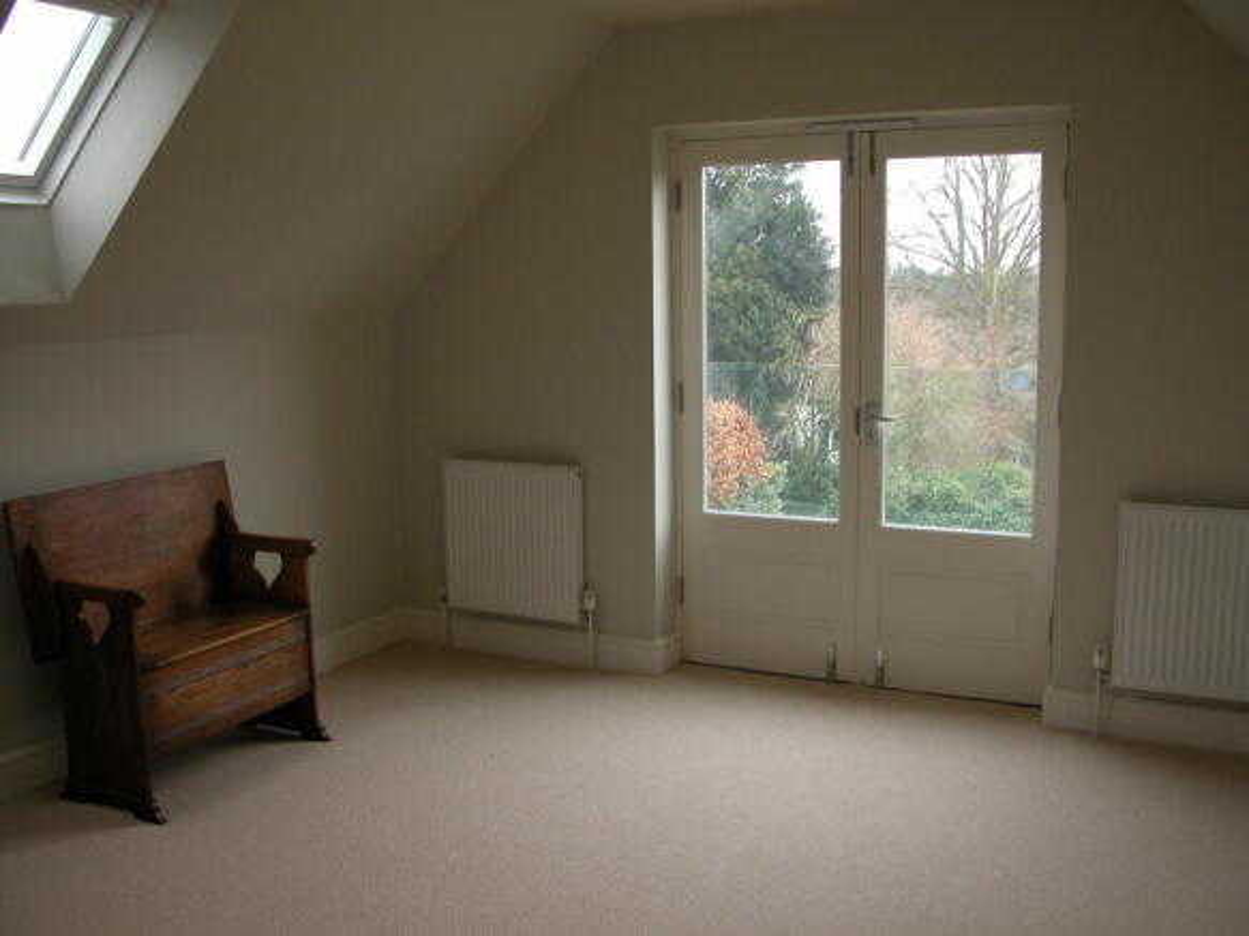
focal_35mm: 35
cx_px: 624
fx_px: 1263
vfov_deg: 40.7
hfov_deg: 52.6
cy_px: 468
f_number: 2.8
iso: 100
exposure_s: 1/51.4
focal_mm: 8.9
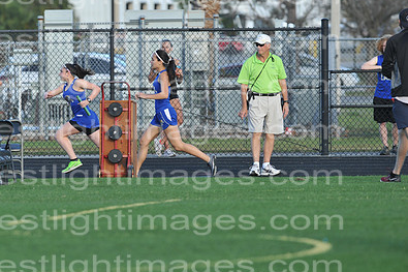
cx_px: 109
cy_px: 110
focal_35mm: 441
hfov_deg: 4.7
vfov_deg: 3.1
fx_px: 4996
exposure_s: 1/800
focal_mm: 300
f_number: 4.5
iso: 320
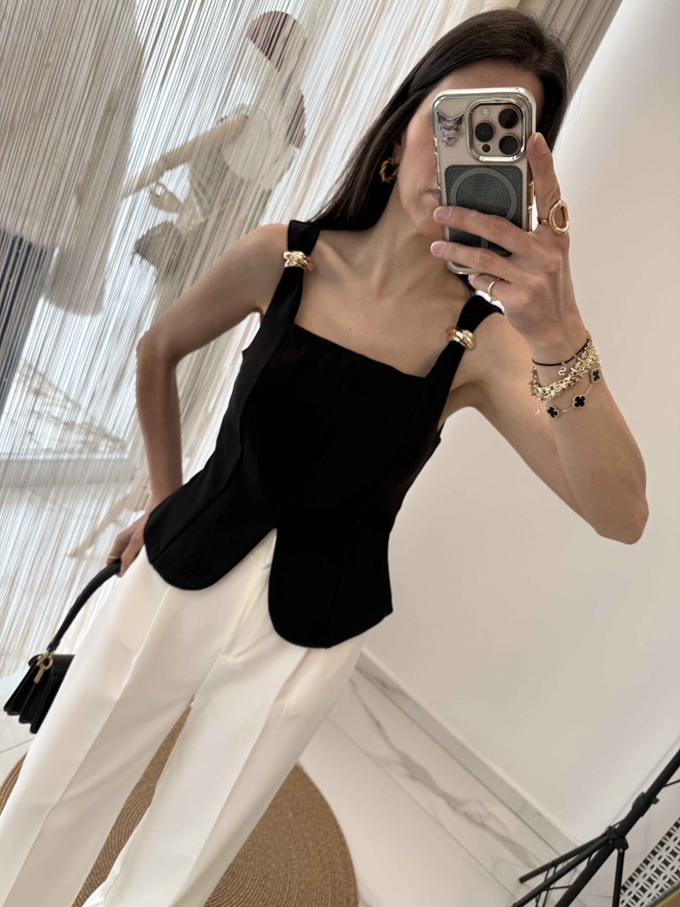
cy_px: 454
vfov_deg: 71.6
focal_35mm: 24
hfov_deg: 56.8
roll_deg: -26.2
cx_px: 340
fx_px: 629
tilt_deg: -40.0
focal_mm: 6.76
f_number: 1.78
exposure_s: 1/121
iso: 64
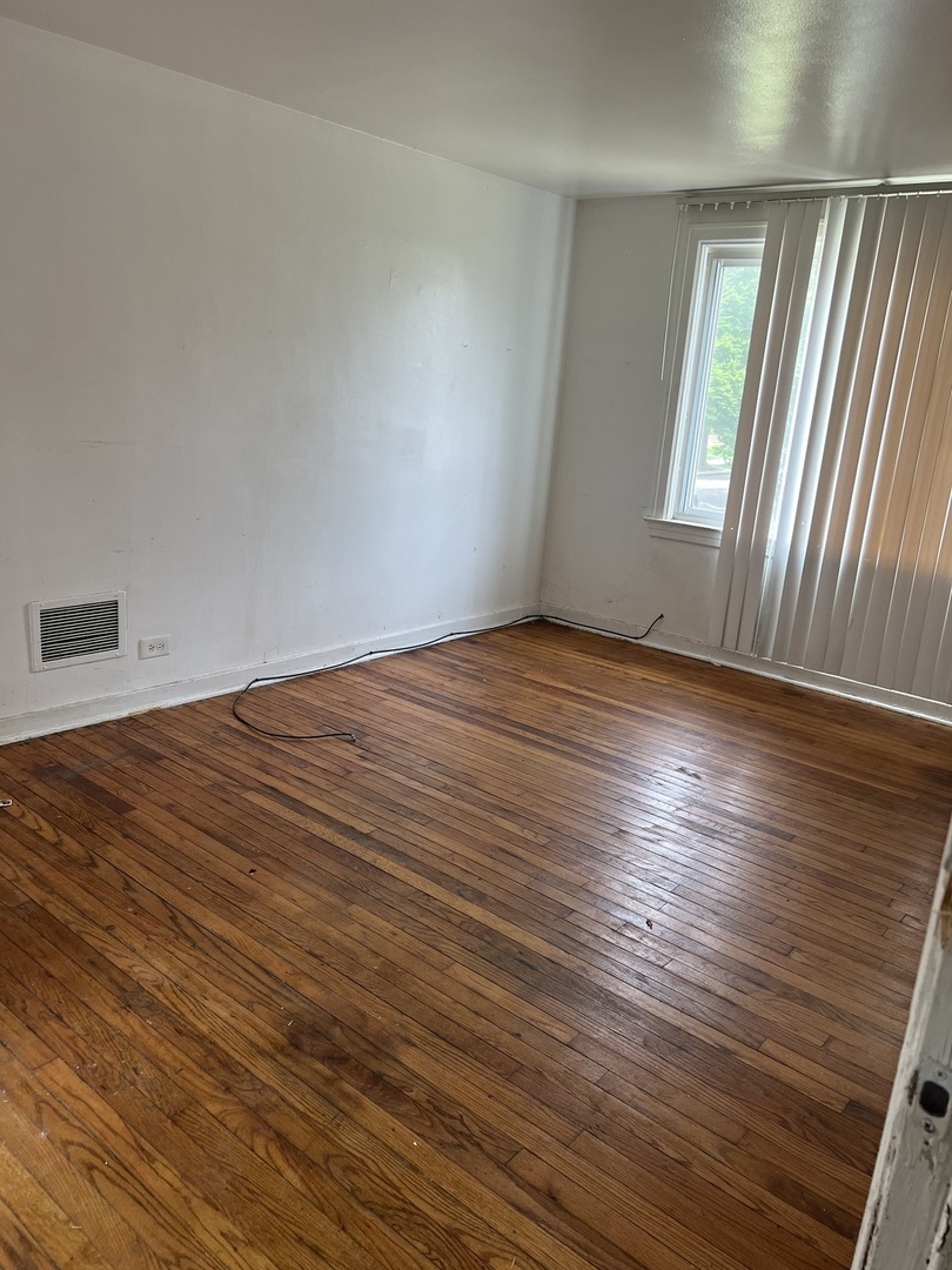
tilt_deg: -16.0
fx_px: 953
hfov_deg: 53.1
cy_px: 635
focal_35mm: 26
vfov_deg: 67.3
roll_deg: -4.0
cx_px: 476
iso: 100
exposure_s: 1/121
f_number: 1.5
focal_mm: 5.7
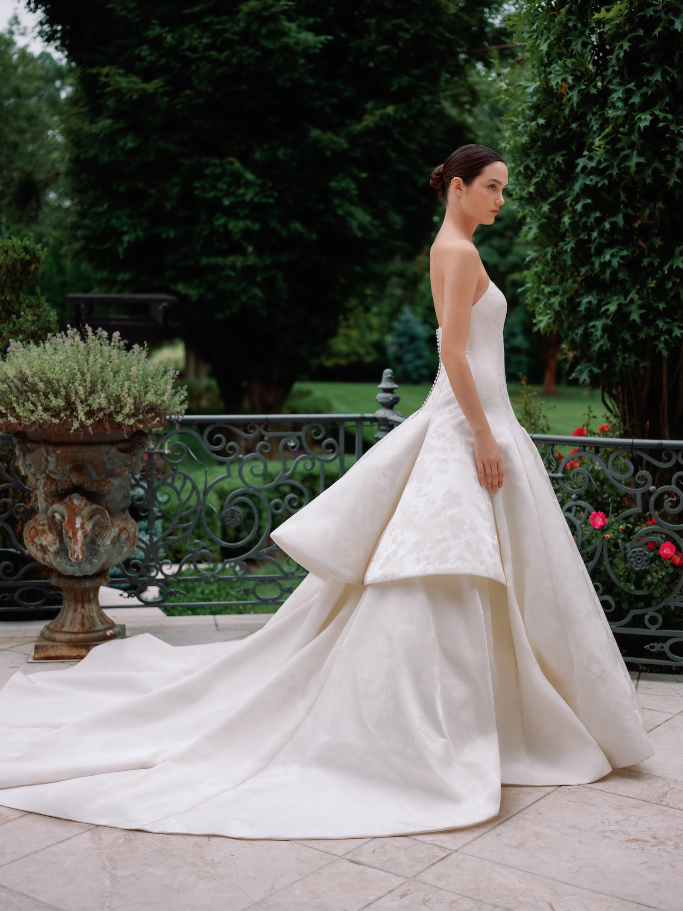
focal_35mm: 50
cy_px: 456
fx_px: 1315
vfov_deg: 38.2
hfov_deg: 29.1
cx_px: 342
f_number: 2.8
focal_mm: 63
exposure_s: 1/500
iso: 200
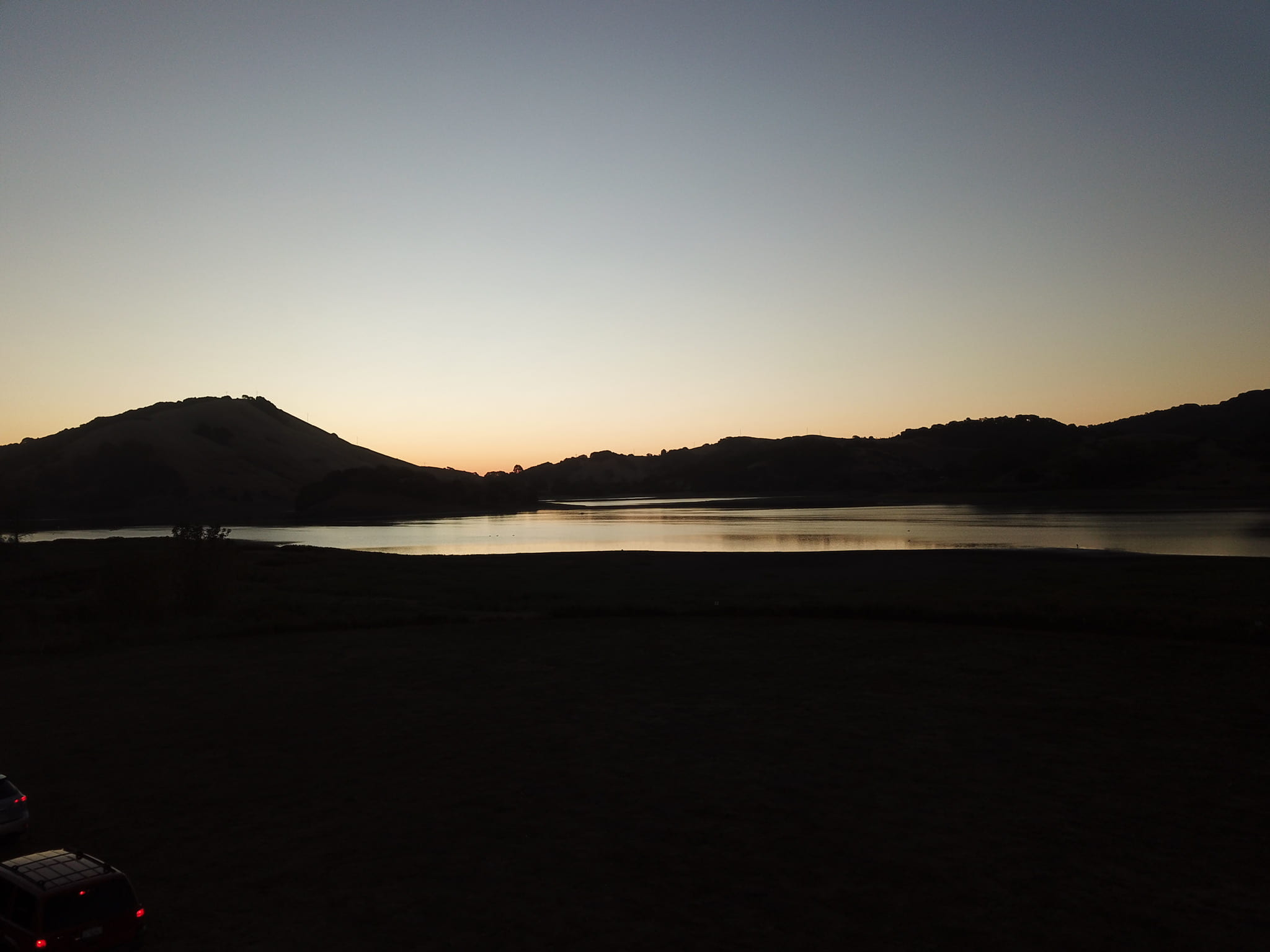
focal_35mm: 26
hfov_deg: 67.3
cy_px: 476
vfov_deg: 53.1
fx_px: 954
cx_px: 635
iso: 100
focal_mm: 4.73
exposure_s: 1/312
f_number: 2.2
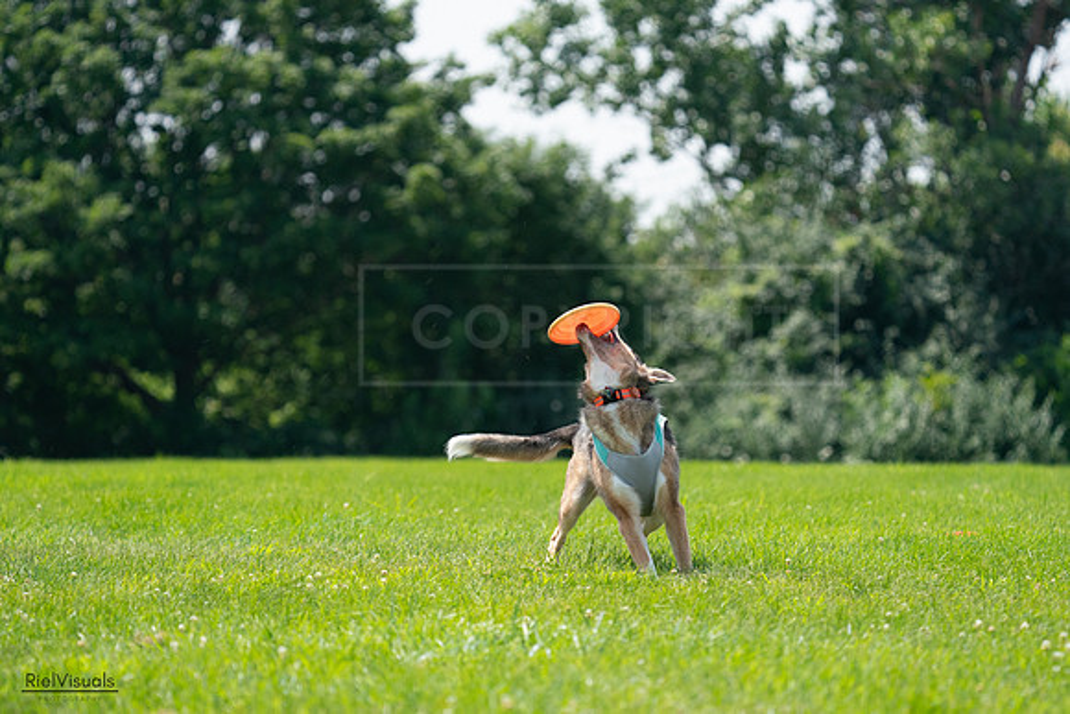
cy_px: 357
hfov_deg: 7.1
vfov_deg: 4.8
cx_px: 535
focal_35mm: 289
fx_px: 8591
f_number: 5.6
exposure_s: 1/4000
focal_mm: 289
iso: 1600
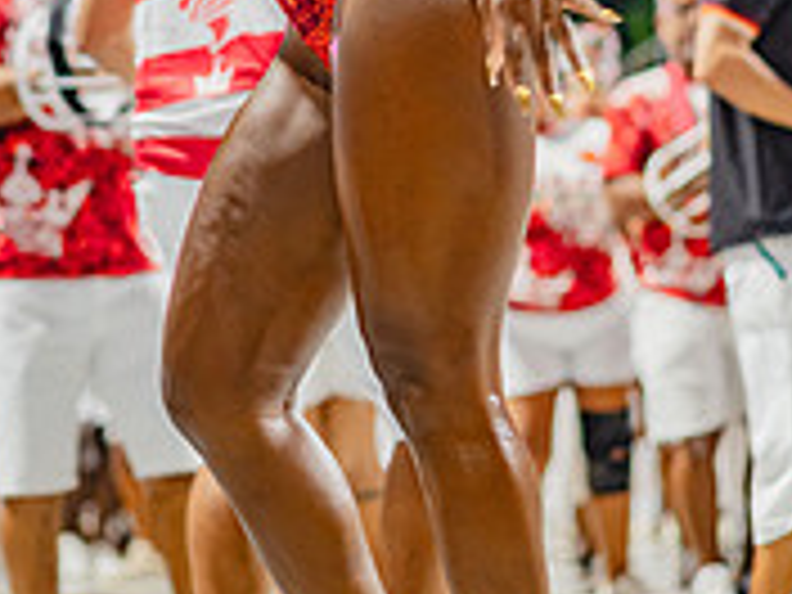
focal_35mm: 123
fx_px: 2814
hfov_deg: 16.0
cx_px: 333
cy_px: 9
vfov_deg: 11.9
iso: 2000
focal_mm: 50
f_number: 1.8
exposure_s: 1/320
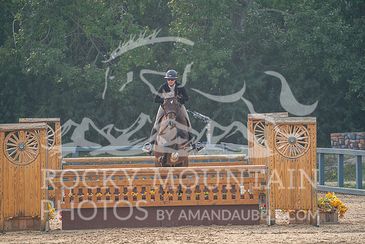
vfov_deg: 3.4
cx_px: 182
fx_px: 4056
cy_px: 122
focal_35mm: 400
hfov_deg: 5.2
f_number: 5.6
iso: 500
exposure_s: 1/640
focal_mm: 400
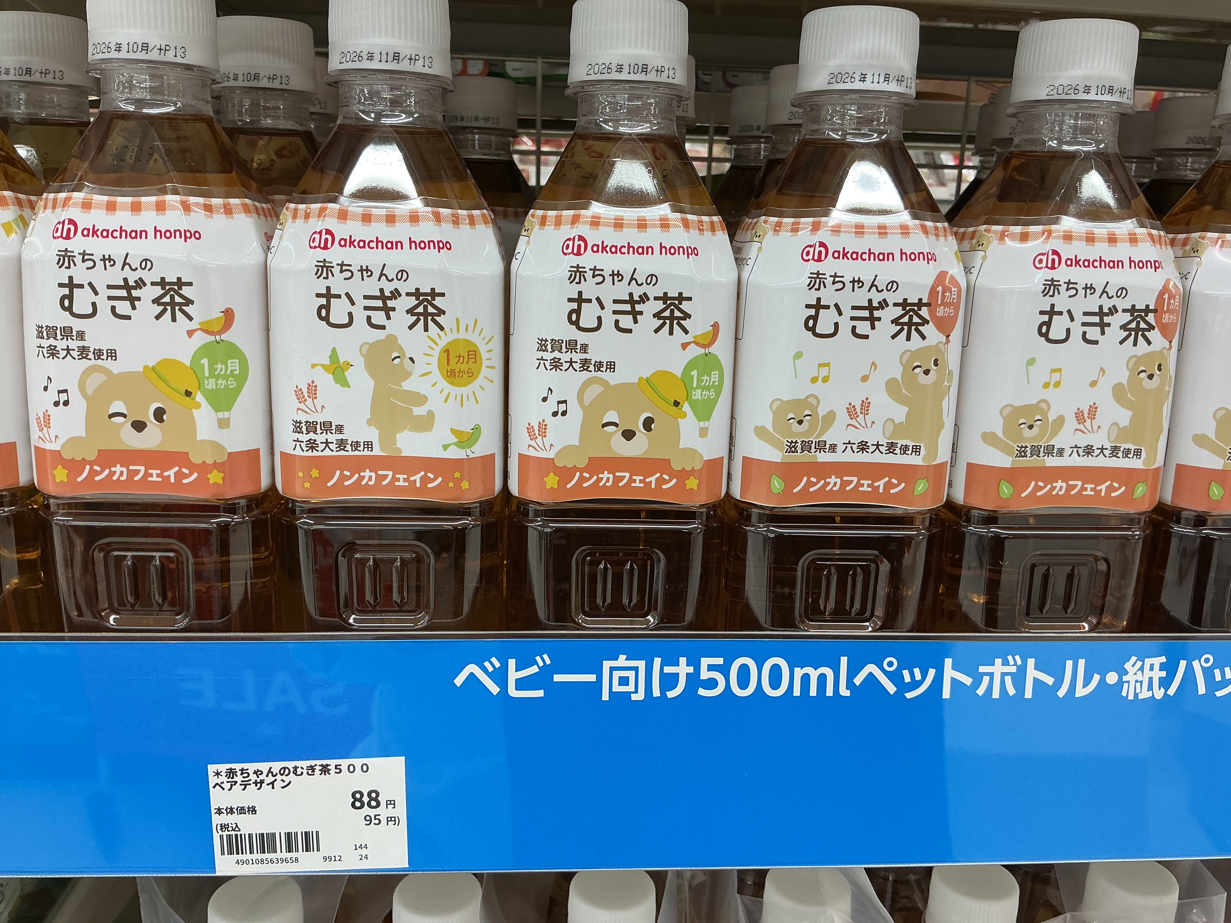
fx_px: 1031
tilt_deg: -13.4
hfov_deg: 61.7
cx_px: 616
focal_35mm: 29
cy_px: 462
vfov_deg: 48.2
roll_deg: -2.5
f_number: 1.8
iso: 40
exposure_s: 1/50
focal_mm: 3
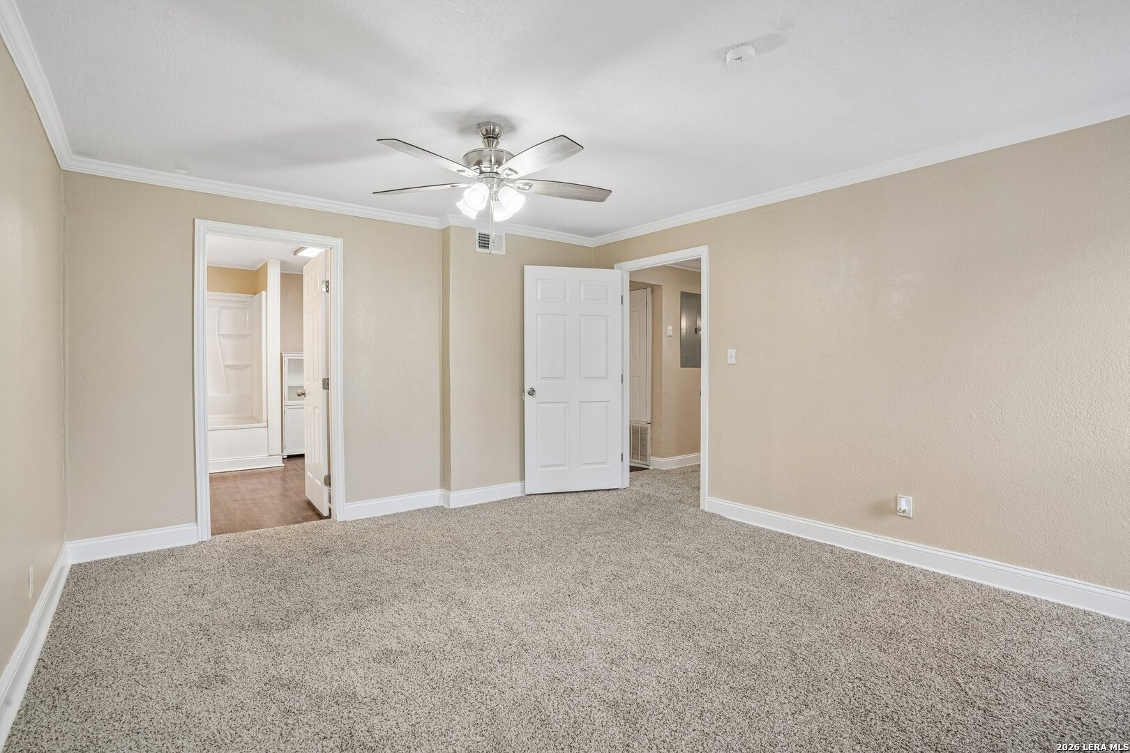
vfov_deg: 73.7
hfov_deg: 96.7
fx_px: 502
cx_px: 565
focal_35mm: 16
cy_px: 376
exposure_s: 1/15
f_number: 8
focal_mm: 16
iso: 400
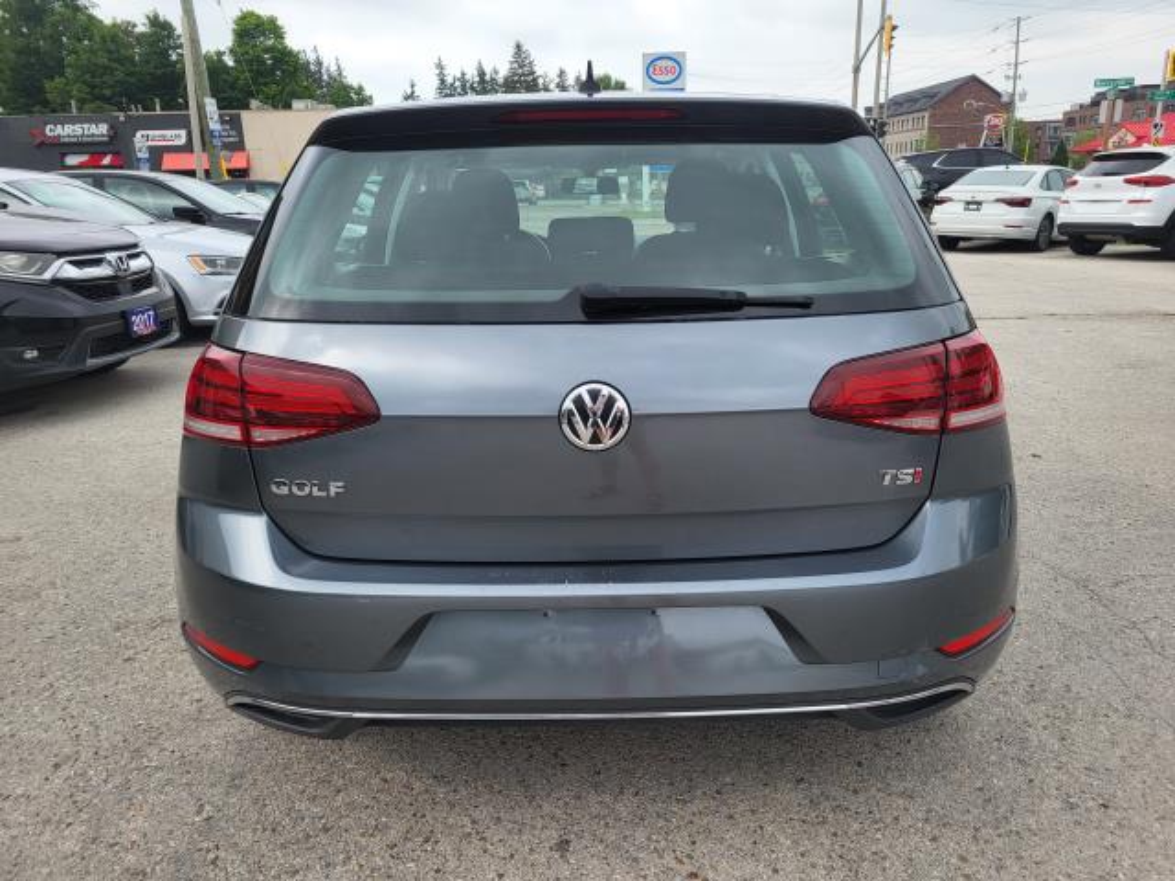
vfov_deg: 53.1
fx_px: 883
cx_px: 588
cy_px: 440
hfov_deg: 67.3
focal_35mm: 26
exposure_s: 1/834
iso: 40
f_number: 1.8
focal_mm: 5.4
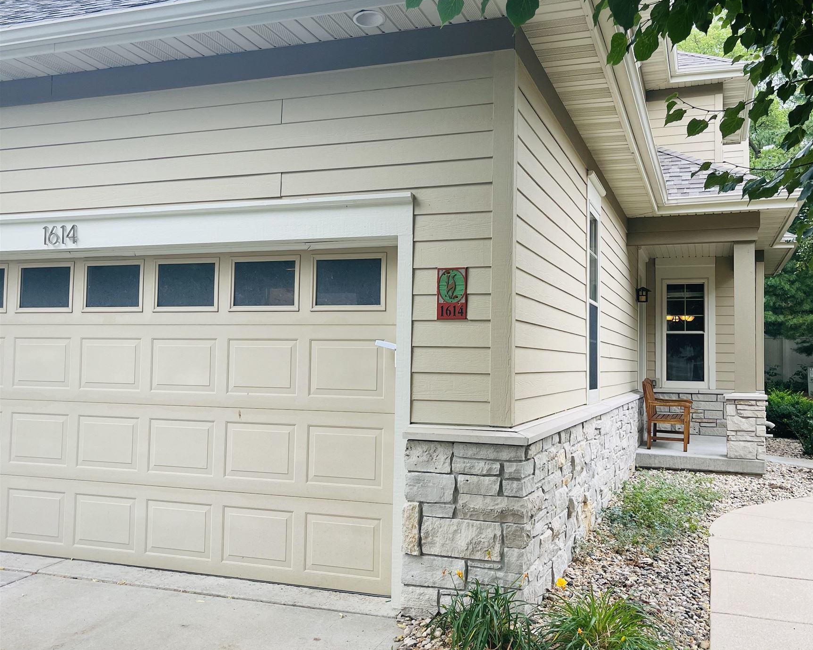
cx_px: 408
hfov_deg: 52.8
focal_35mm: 34
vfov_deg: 43.4
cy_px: 316
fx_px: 818
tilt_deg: +2.0
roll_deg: -1.0
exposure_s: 1/534
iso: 50
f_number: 1.6
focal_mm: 5.1
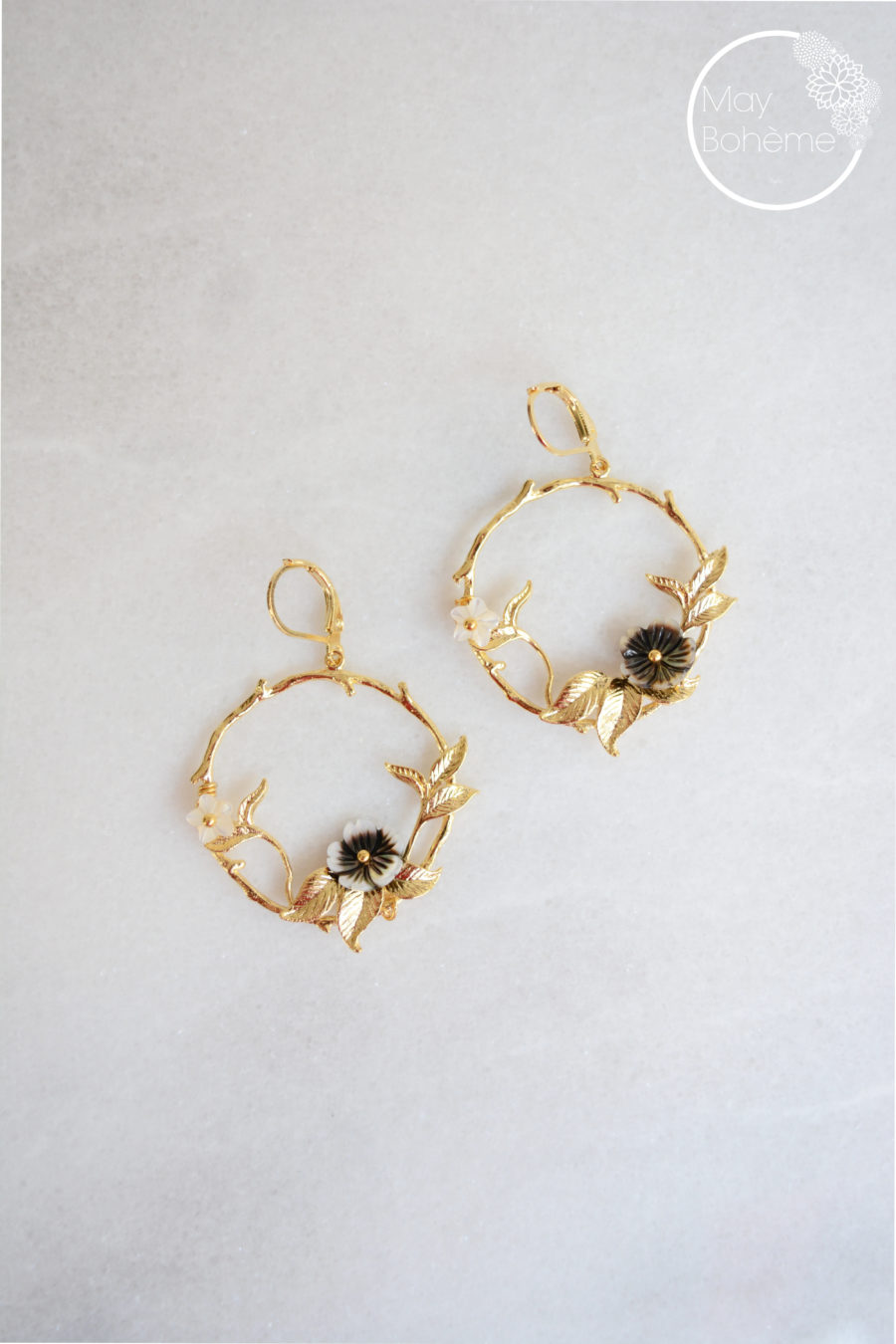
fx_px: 1512
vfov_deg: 47.9
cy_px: 672
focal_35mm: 40
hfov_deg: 33.0
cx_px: 448
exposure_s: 1/80
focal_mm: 27
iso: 400
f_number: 4.5
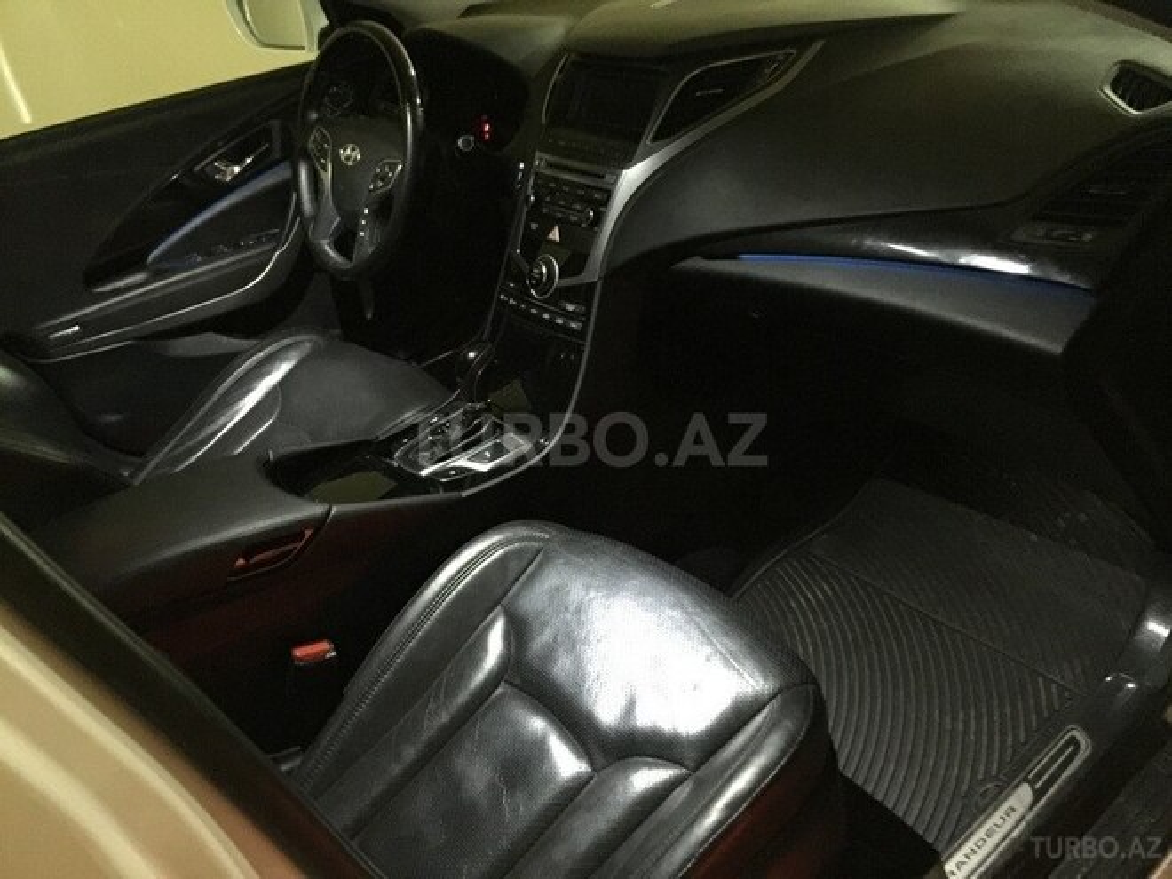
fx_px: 982
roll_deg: +10.9
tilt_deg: -30.5
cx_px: 586
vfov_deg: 48.2
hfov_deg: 61.7
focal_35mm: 29
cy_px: 440
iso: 400
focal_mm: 4.15
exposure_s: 1/4
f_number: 2.2
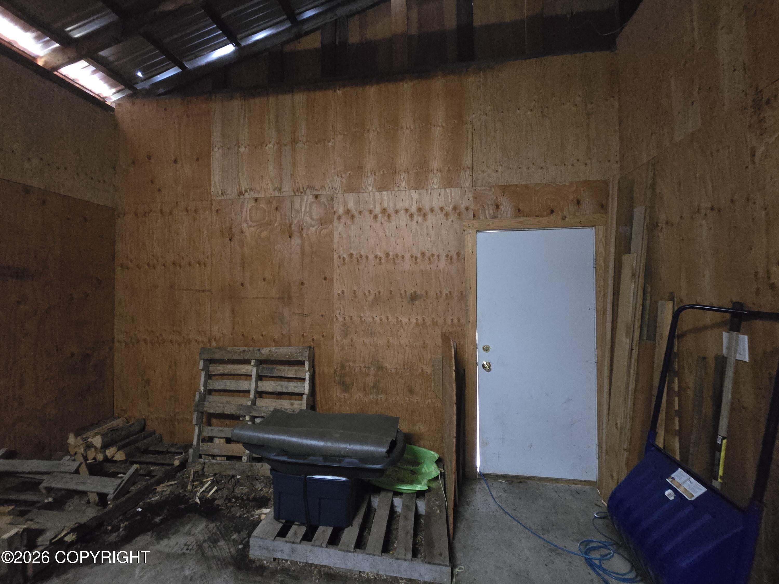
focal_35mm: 13
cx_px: 390
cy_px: 292
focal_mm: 2.2
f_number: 2.2
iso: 1600
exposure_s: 1/24
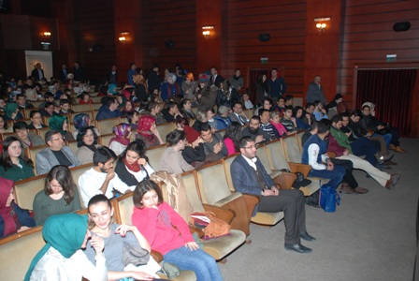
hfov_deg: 57.2
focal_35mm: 33
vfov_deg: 40.1
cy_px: 140
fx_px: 385
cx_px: 210
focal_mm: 22
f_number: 4
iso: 400
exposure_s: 1/60
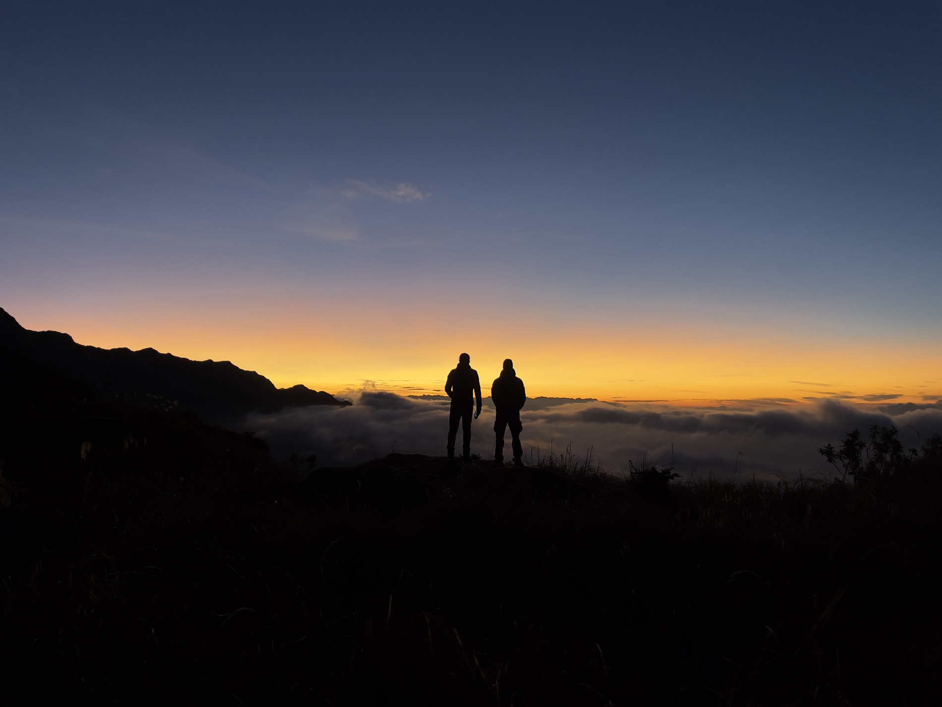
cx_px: 471
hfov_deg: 67.3
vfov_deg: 53.1
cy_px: 354
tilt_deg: +3.9
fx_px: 708
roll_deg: -0.2
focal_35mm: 26
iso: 80
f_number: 1.6
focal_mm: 4.2
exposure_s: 1/121
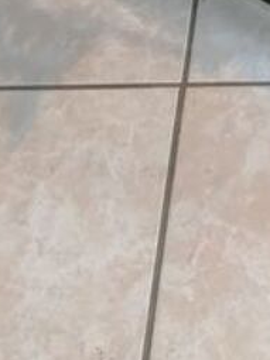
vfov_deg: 13.2
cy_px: -262
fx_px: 1416
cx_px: 468
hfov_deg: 10.3
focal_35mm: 136
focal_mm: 3.6
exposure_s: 1/33.3
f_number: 1.8
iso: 100
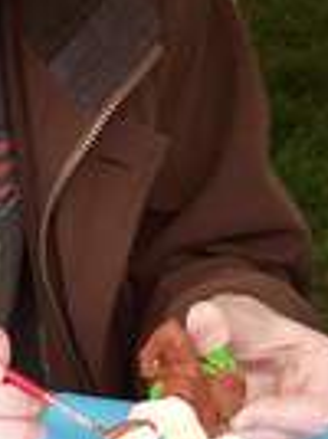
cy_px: 282
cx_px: 23
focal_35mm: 182
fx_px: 2307
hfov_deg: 8.1
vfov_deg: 10.9
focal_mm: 8
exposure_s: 1/250
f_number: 2.8
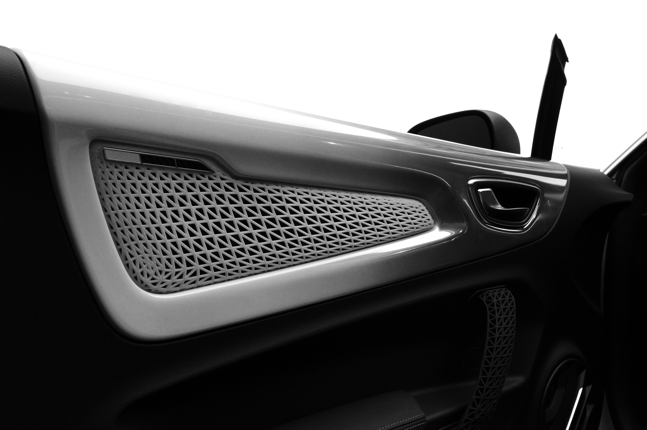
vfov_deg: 37.8
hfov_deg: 54.5
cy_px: 215
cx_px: 324
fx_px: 629
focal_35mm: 35
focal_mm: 35
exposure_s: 1/80
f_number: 14
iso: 6400
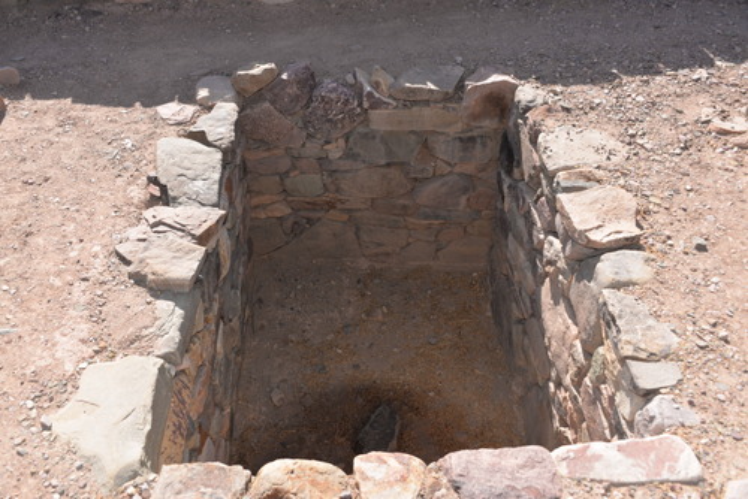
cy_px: 250
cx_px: 374
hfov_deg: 65.4
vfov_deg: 46.5
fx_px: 582
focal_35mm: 28
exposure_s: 1/200
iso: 100
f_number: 6.3
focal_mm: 28
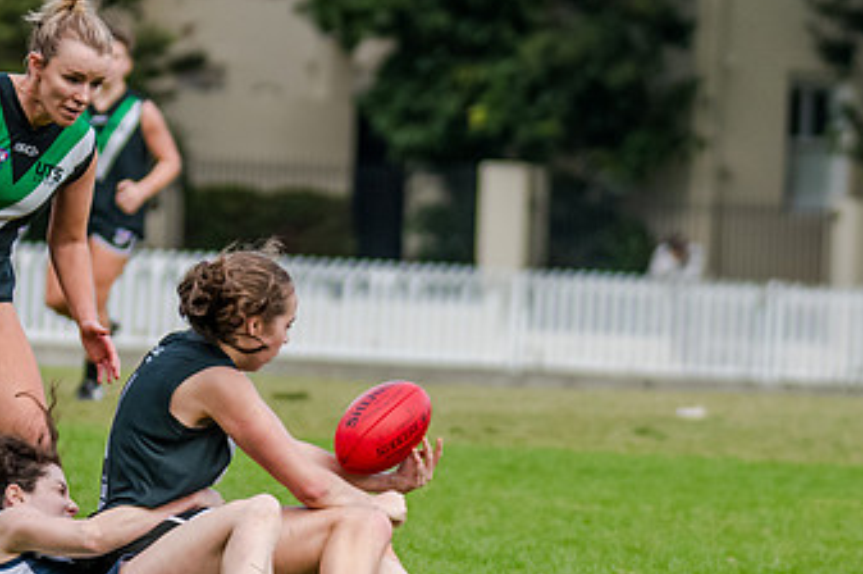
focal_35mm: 530
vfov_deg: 2.6
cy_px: 290
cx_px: 484
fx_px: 12693
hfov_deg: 3.9
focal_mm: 170
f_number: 4
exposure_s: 1/1600
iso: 800
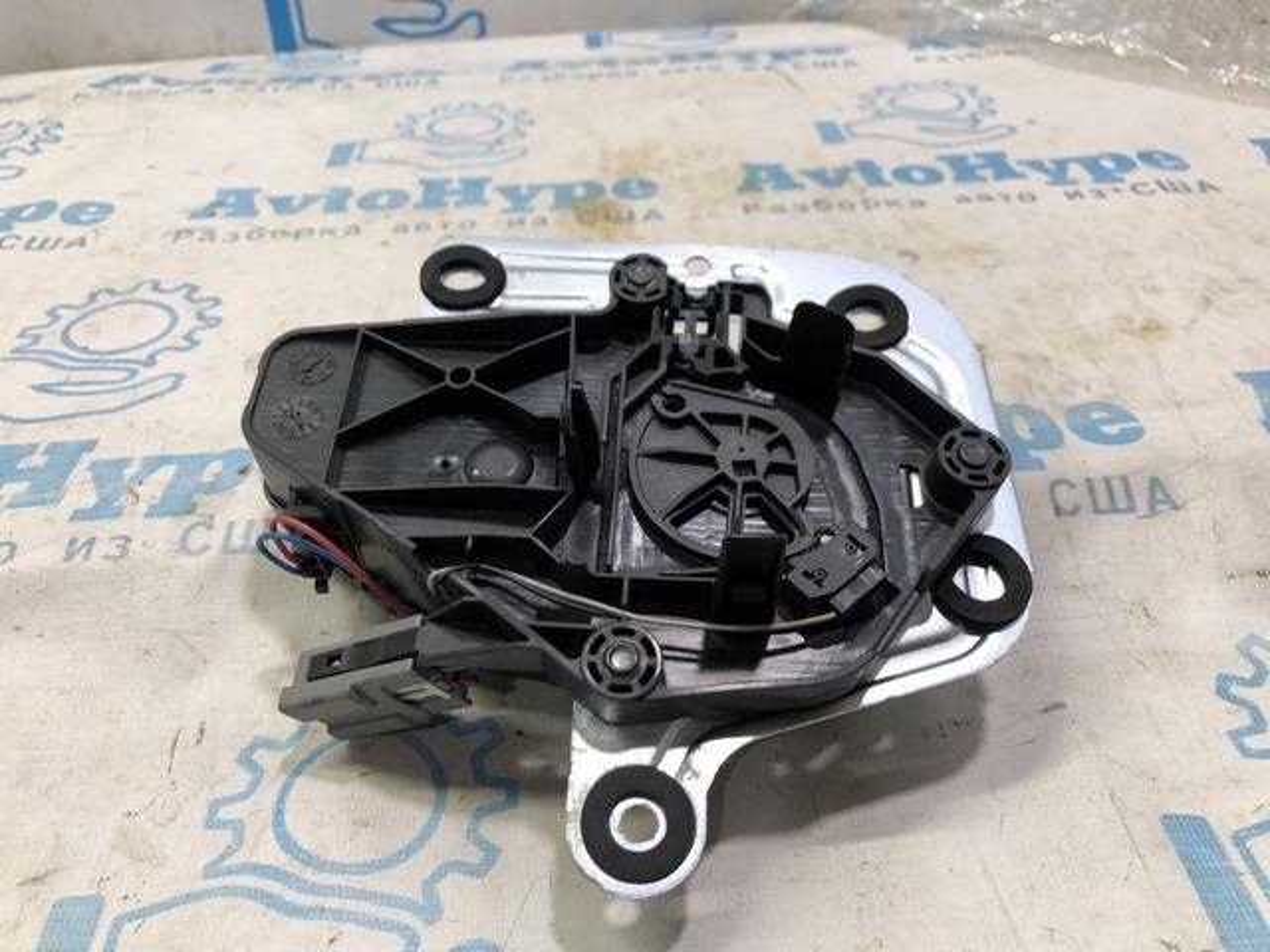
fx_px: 1027
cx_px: 635
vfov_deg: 49.7
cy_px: 476
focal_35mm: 28
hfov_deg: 63.4
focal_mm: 4
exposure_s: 1/33
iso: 32
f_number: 1.8
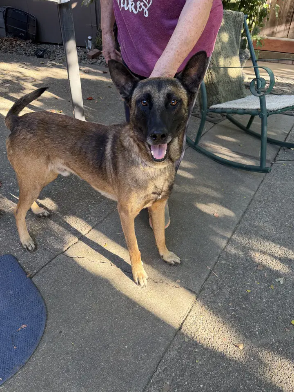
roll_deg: -2.1
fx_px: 283
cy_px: 197
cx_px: 147
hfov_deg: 54.9
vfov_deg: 69.4
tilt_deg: -38.8
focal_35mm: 25
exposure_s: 1/212
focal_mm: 6.76
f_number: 1.78
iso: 125
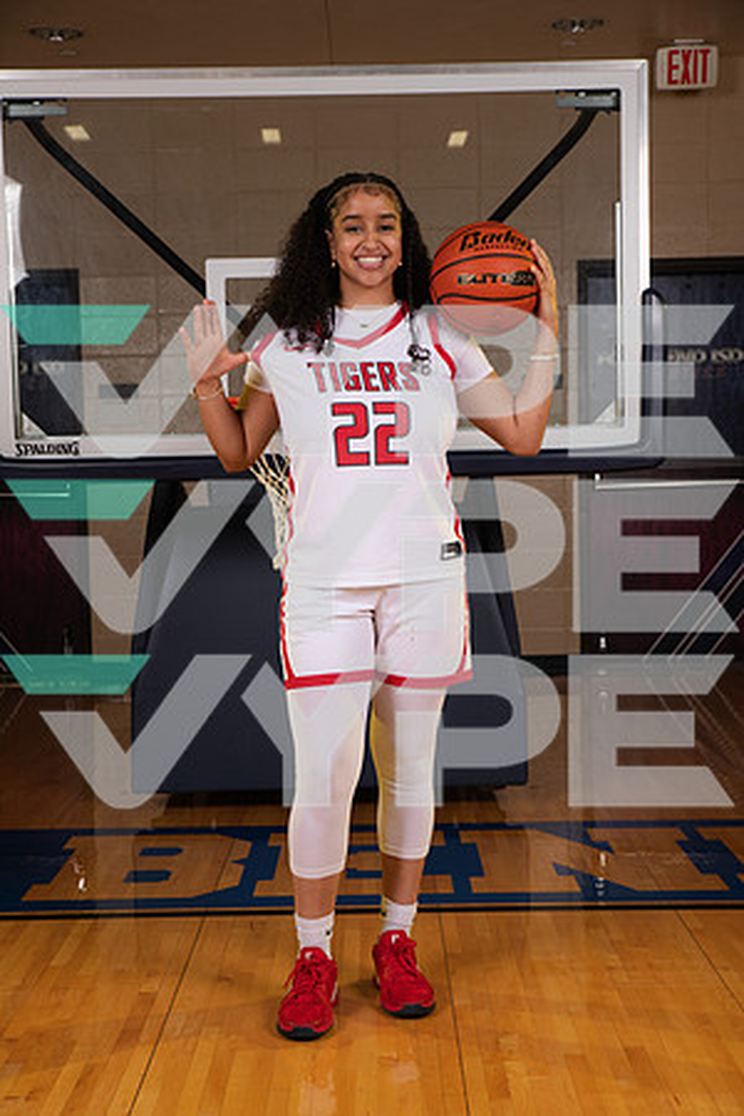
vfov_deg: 38.2
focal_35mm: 52
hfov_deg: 26.0
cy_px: 558
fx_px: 1612
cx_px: 372
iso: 320
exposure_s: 1/320
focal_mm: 52
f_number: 7.1
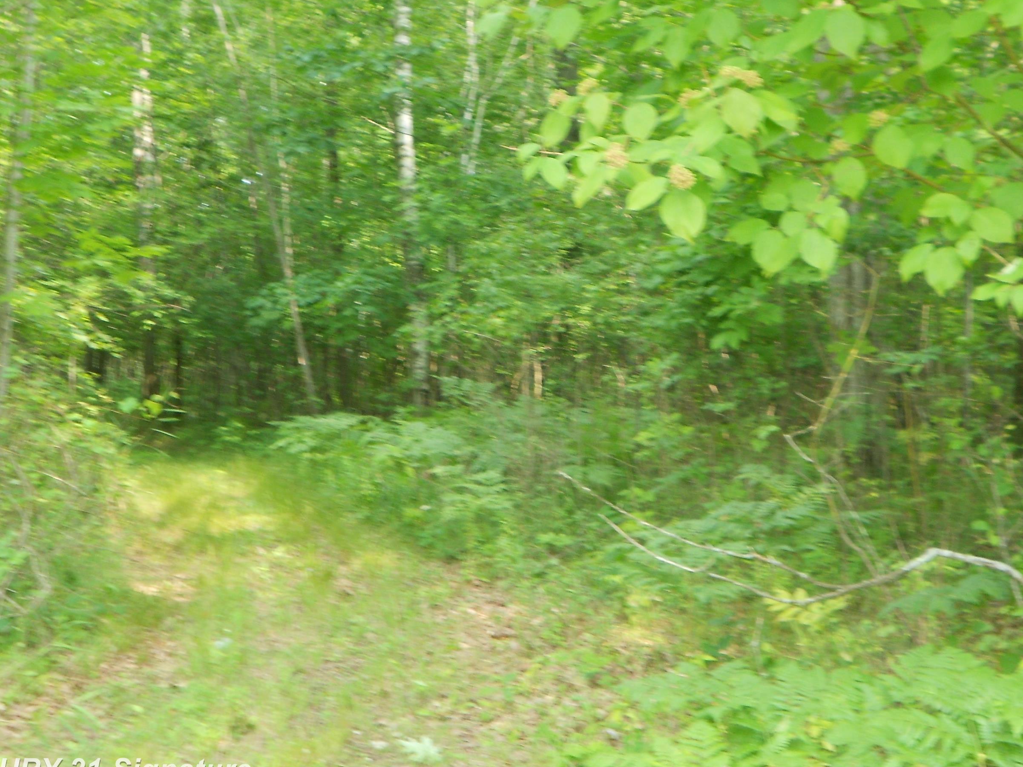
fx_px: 1625
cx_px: 532
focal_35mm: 55
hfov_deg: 34.9
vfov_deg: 26.5
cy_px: 329
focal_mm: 7.7
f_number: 4.2
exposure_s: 1/40
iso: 80
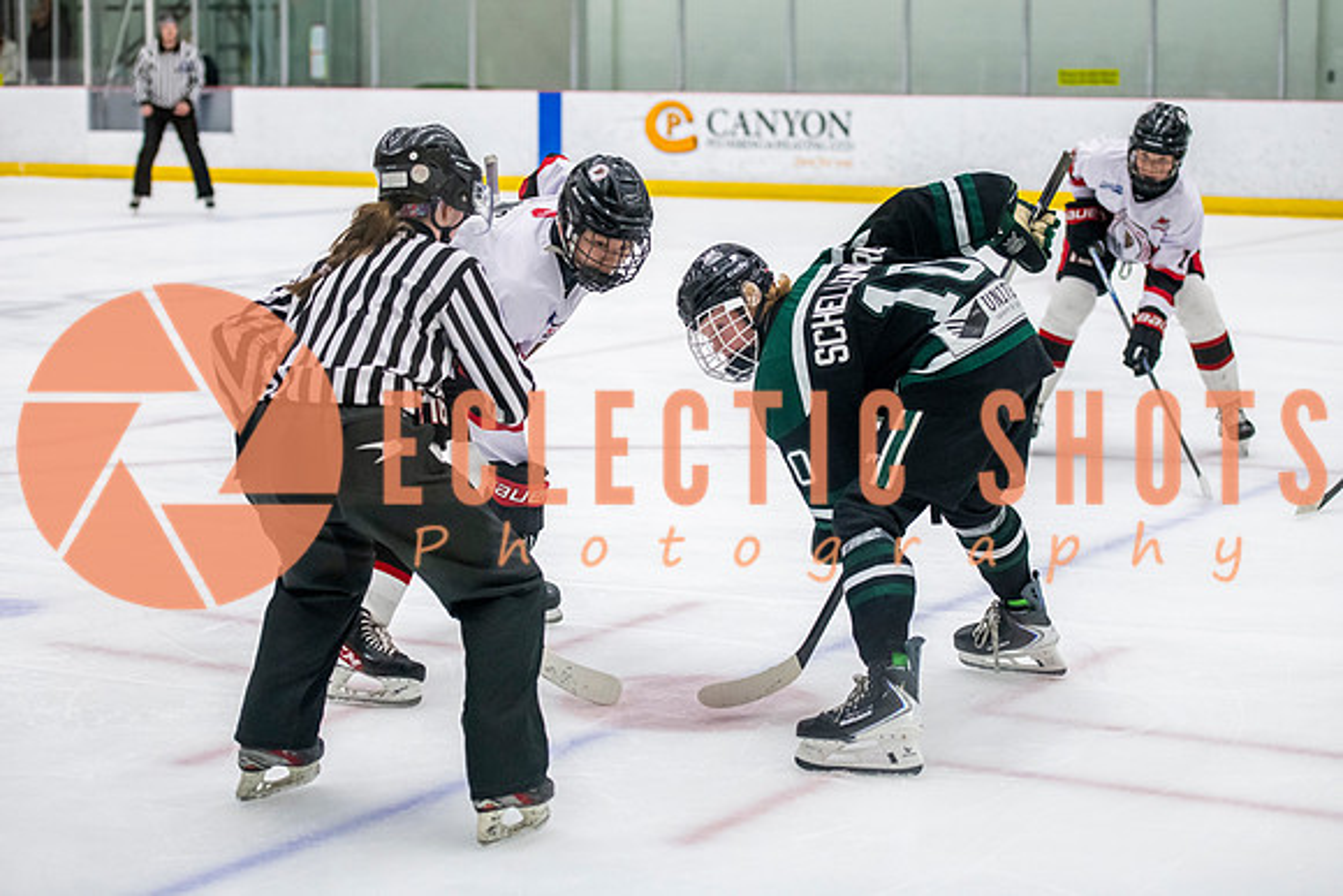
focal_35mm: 80
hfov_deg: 25.5
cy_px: 418
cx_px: 672
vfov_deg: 17.1
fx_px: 2973
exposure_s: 1/640
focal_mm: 70
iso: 3200
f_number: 3.2
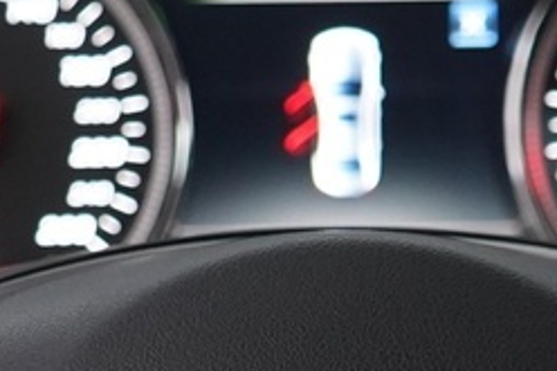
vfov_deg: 6.9
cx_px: 319
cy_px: 567
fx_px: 3030
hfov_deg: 10.5
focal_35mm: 196
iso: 2500
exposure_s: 1/40
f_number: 3.5
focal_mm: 30
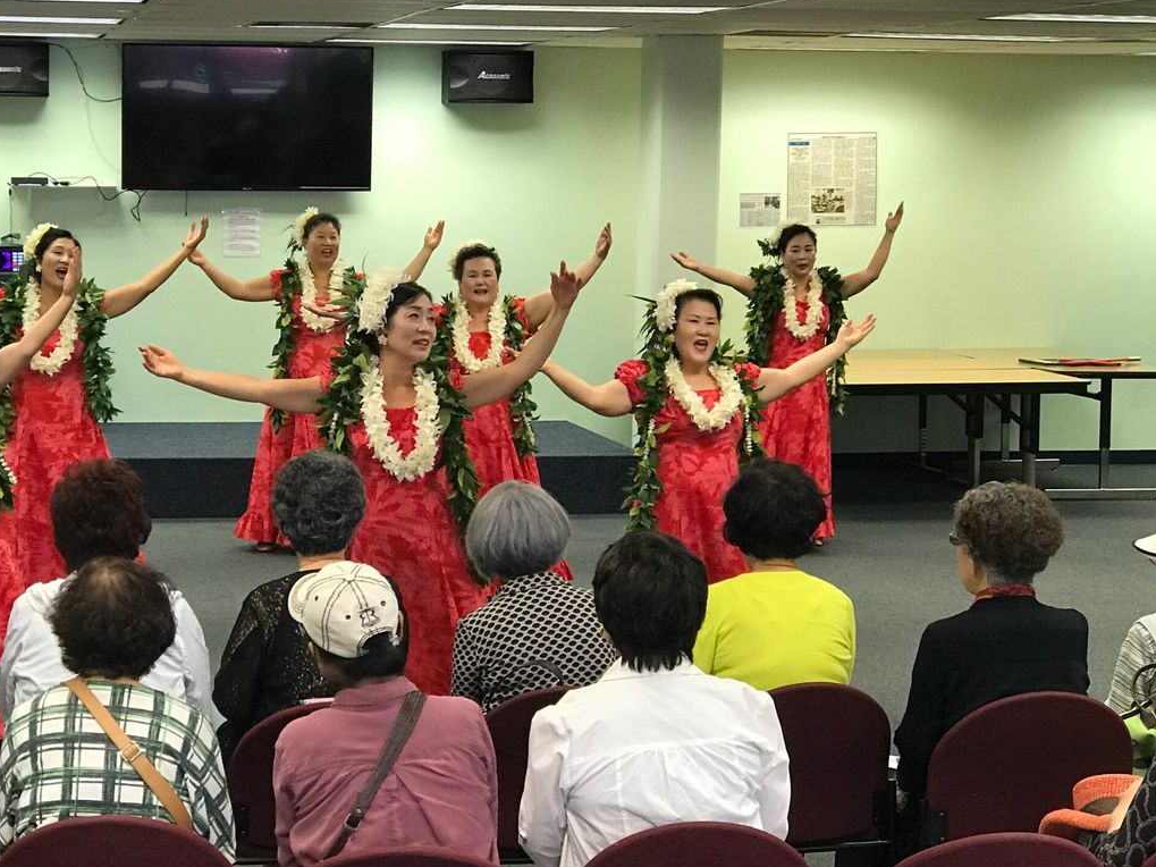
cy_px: 397
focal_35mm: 77
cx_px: 387
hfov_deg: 25.2
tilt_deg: -7.0
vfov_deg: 19.1
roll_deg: -0.7
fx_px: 2571
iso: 125
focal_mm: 6.6
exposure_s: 1/60
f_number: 2.8
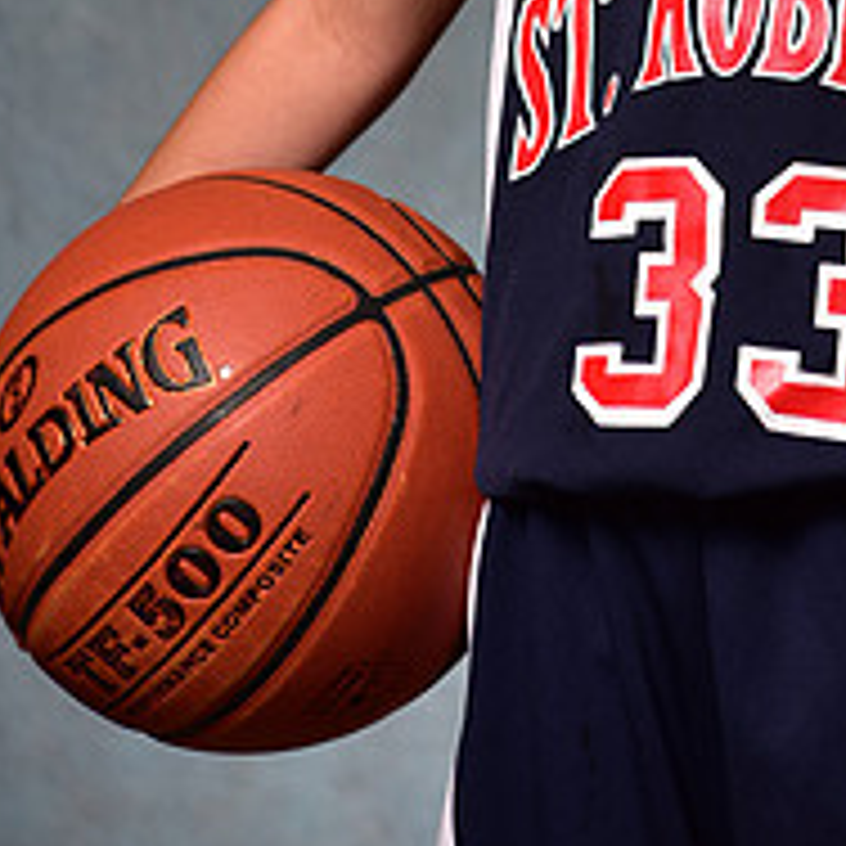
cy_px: -279
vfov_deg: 9.3
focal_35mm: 184
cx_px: 812
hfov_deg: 9.5
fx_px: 5088
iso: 100
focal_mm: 70
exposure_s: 1/200
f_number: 5
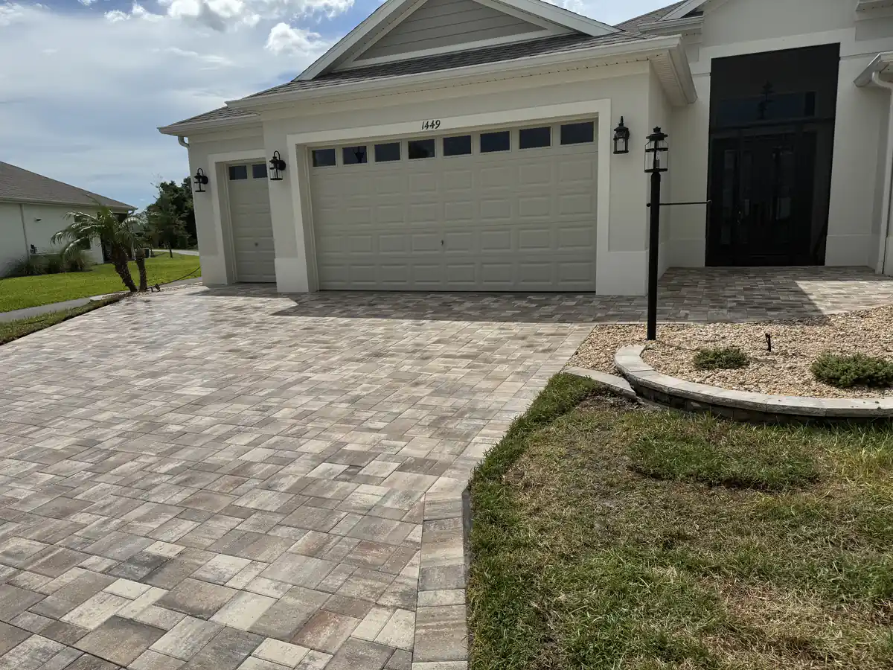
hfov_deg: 71.6
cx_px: 446
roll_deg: +1.8
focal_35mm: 24
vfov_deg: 56.8
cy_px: 335
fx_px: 619
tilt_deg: -10.3
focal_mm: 6.76
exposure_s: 1/10417
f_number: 1.78
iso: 80
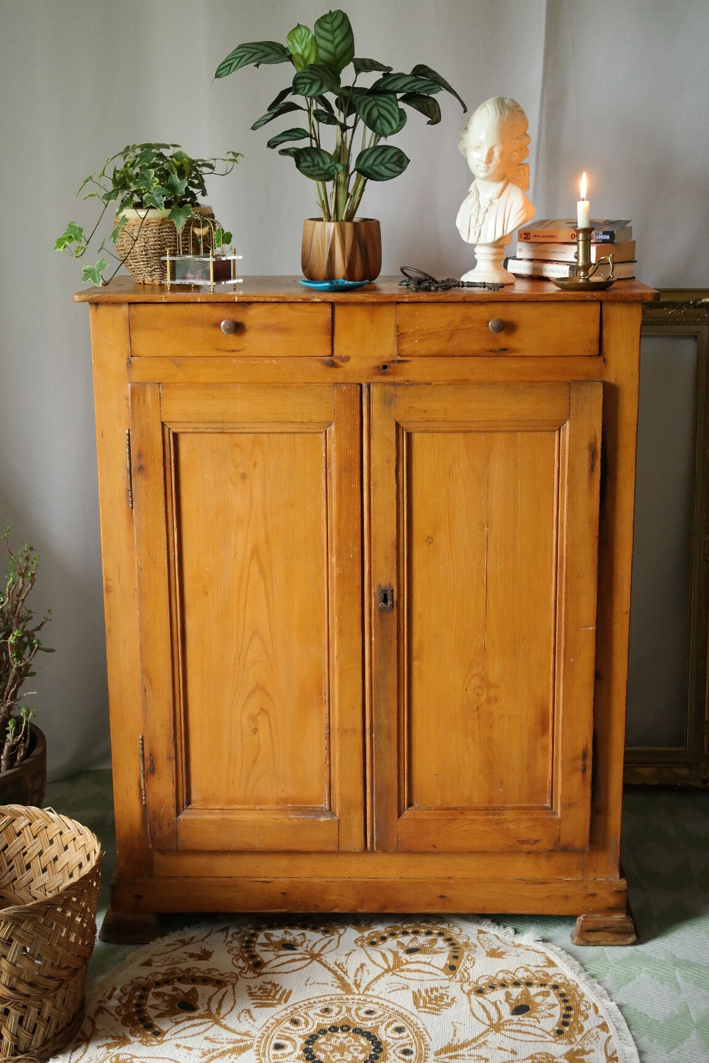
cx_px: 354
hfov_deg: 27.5
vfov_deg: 40.3
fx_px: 1447
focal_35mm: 49
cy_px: 532
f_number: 6.3
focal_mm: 32
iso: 1600
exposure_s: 1/30
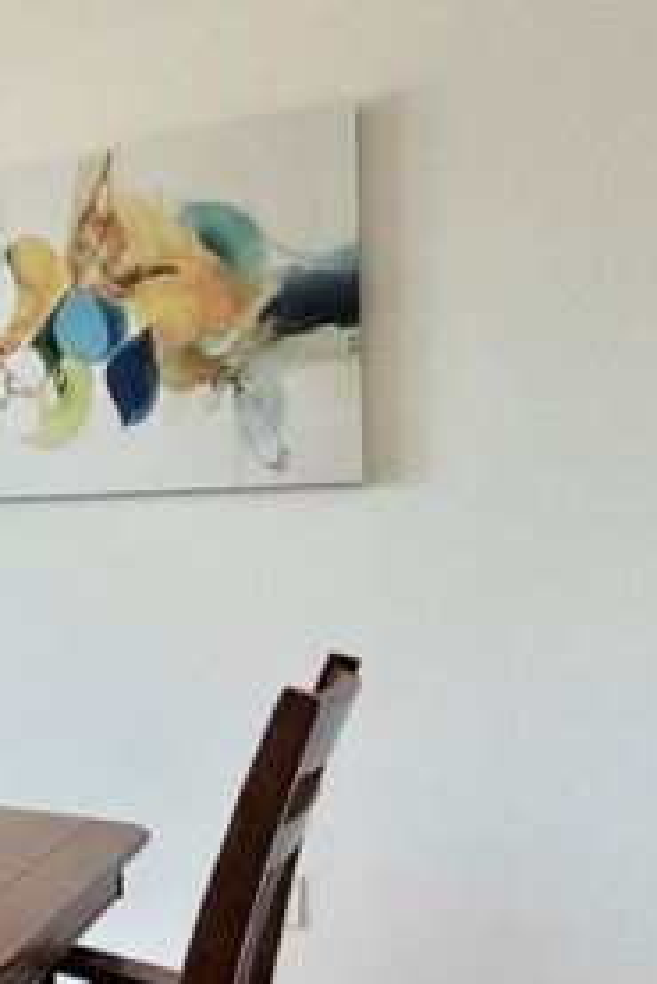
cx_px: -348
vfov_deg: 46.3
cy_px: 554
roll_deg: +1.2
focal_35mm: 42
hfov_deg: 24.3
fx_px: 1148
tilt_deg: +0.0
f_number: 2.2
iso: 250
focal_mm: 2.22
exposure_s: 1/120
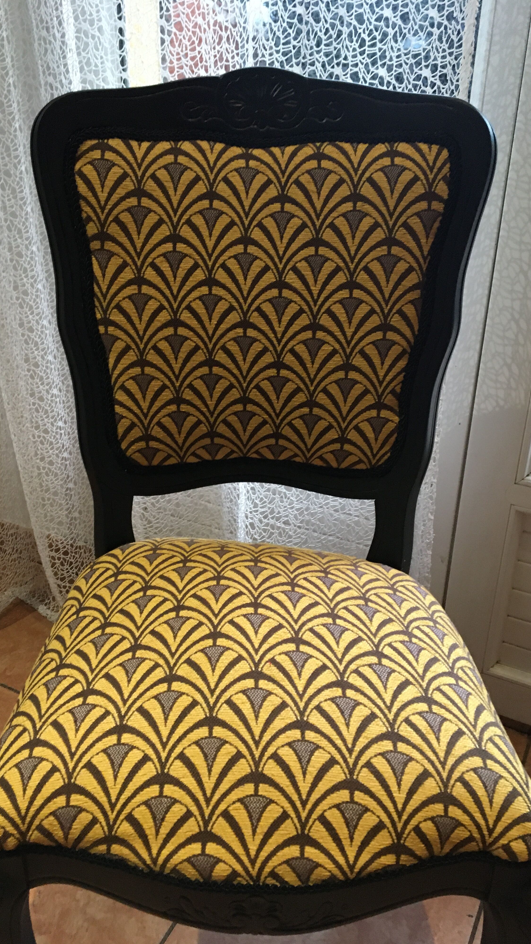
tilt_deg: -28.4
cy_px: 473
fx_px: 801
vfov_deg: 61.0
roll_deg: +0.7
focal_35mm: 32
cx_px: 225
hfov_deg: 36.6
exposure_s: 1/25
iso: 200
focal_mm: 4.15
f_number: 2.2
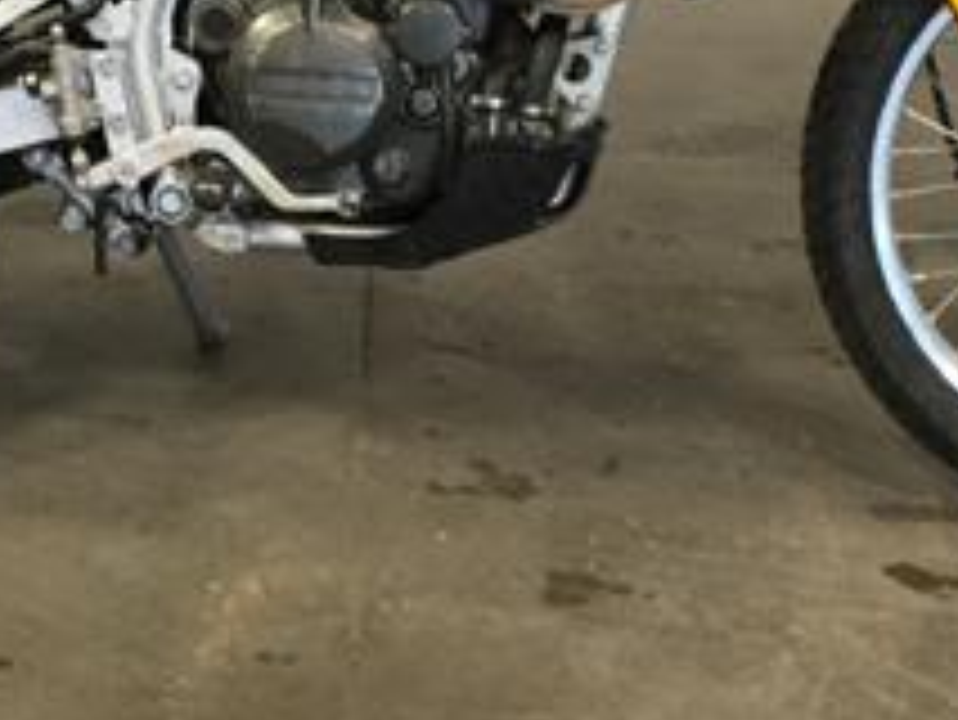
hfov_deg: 21.0
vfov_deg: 15.2
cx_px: 373
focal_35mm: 93
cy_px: -198
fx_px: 2575
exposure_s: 1/30
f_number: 2.4
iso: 64
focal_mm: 3.3
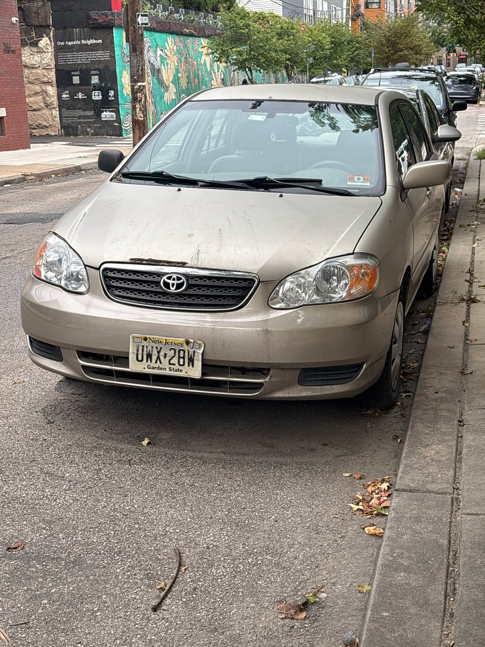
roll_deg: +2.0
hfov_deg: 28.0
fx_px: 971
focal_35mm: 52
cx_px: 242
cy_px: 324
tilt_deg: -14.3
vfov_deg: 36.8
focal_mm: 5.96
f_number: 1.6
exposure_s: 1/159
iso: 25
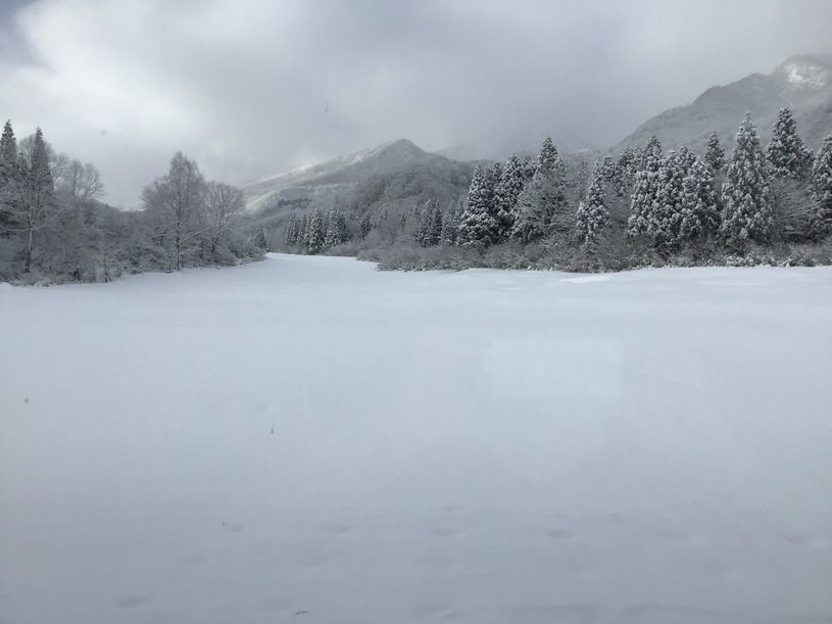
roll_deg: +0.2
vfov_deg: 45.4
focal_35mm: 31
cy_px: 312
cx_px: 416
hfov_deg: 58.4
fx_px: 745
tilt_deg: +1.5
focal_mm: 3.3
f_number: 2.4
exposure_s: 1/1597
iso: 25
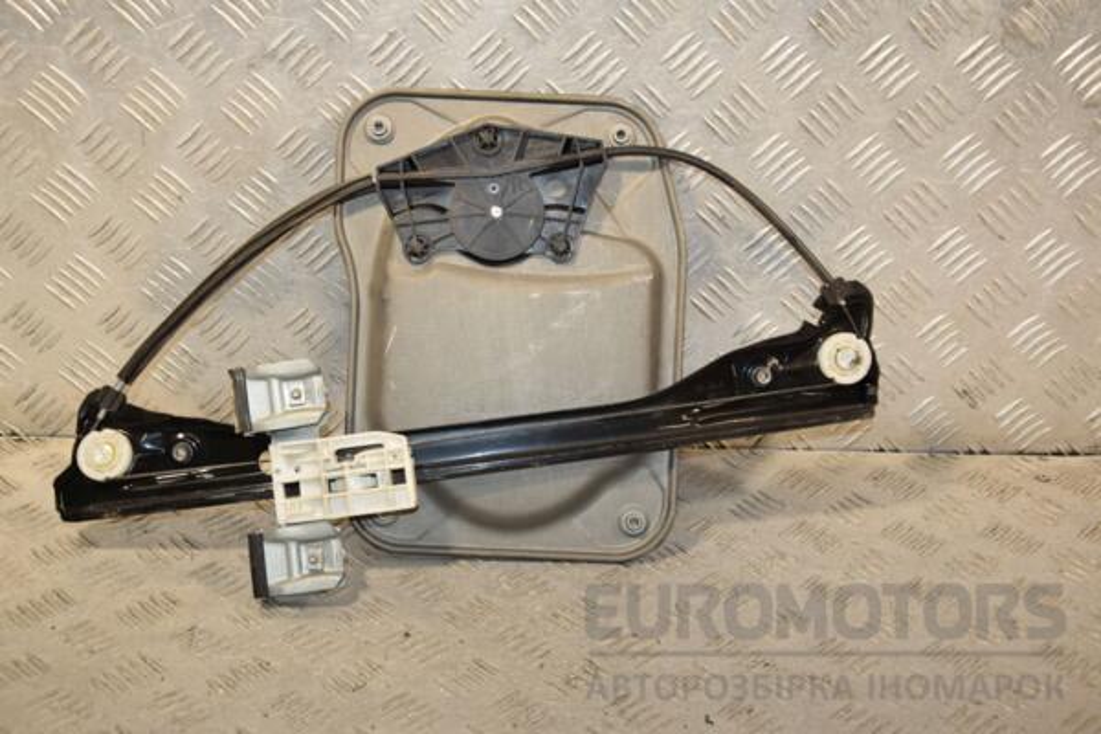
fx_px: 1743
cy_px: 367
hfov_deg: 35.1
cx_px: 550
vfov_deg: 23.8
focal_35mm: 57
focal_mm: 38
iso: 800
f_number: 5.6
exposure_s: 1/200
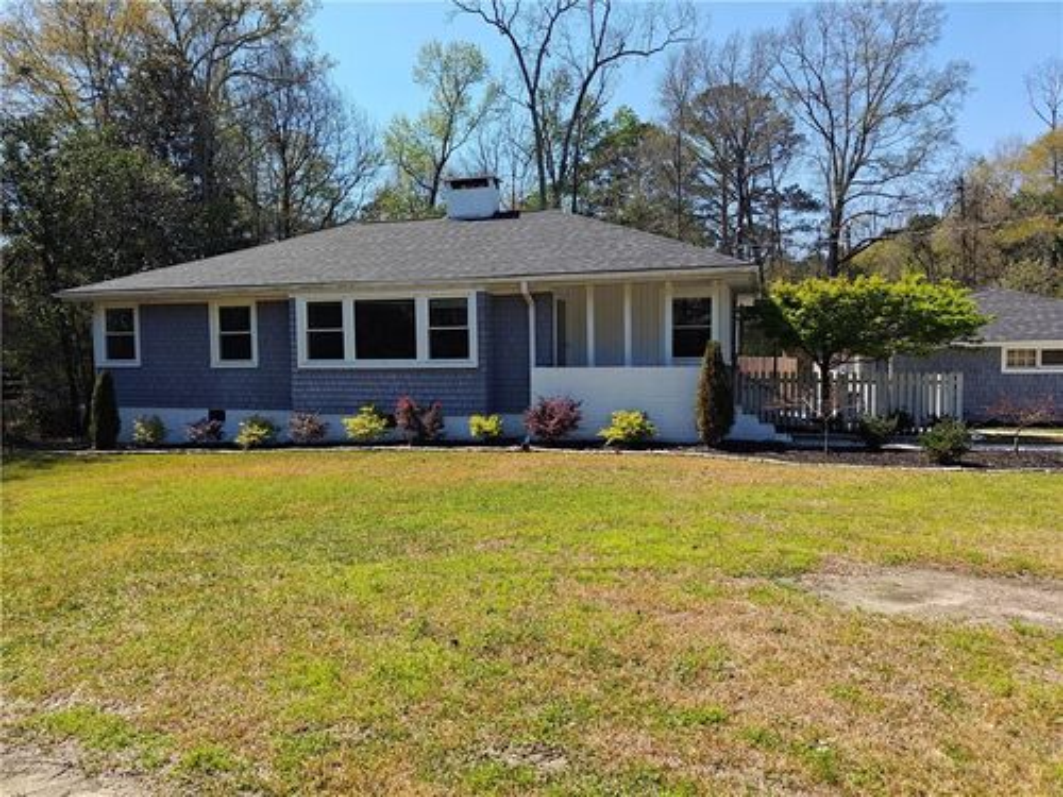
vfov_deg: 56.8
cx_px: 532
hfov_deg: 71.6
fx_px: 737
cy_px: 398
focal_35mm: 24
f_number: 1.8
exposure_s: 1/1747
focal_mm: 5.59
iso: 100
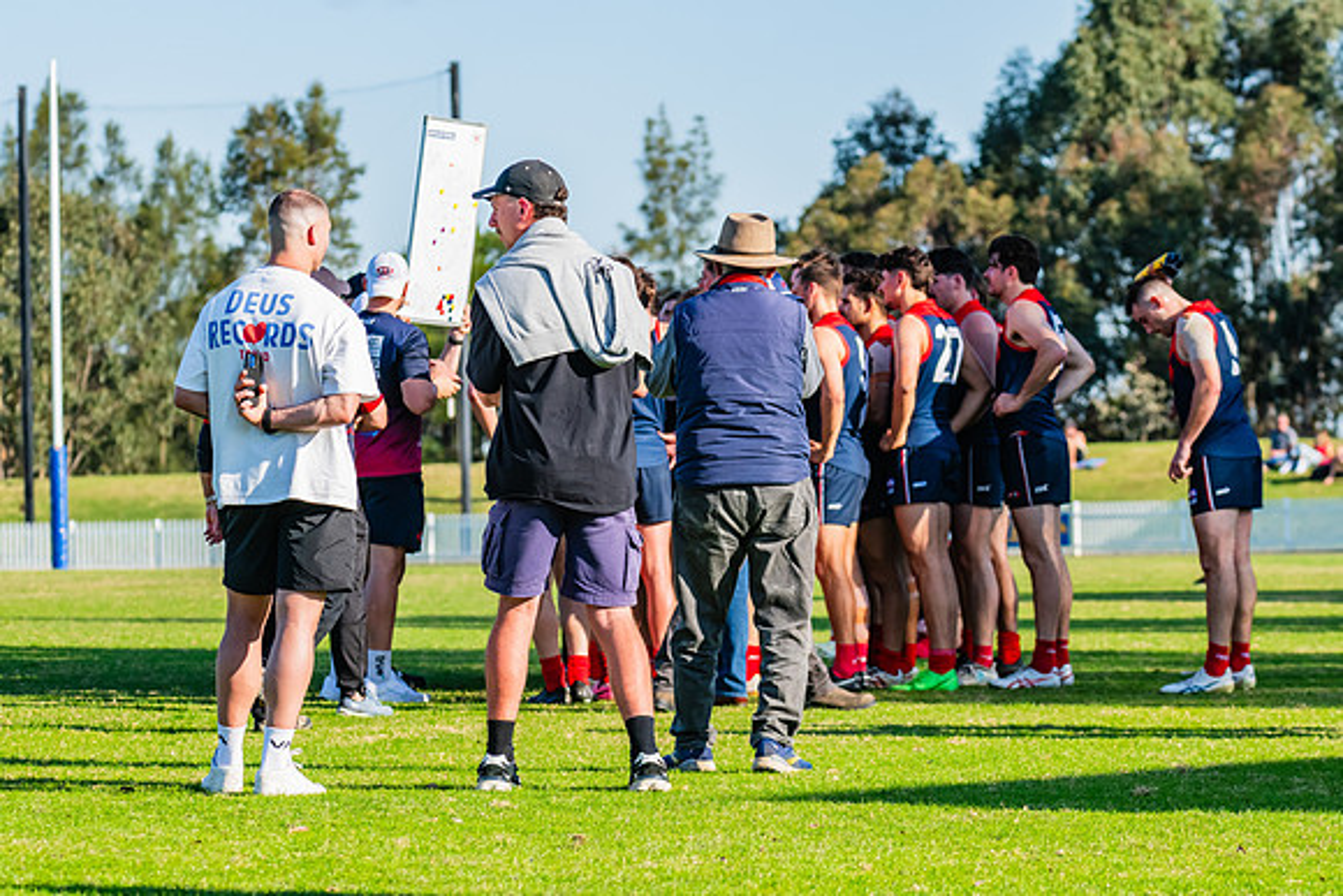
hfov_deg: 11.3
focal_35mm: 183
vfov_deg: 7.5
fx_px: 6811
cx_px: 651
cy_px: 479
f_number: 9
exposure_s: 1/1600
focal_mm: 170
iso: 800
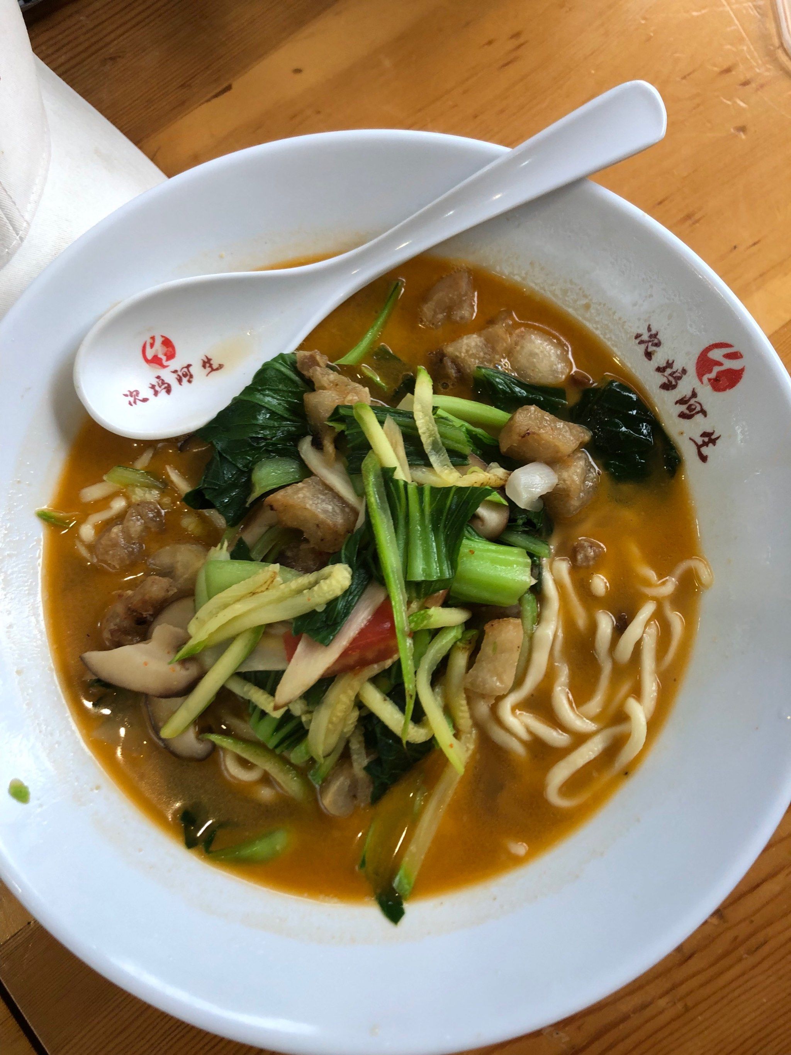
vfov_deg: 63.4
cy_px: 528
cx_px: 396
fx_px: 853
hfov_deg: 49.8
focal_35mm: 28
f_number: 1.8
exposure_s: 1/40
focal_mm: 4
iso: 25
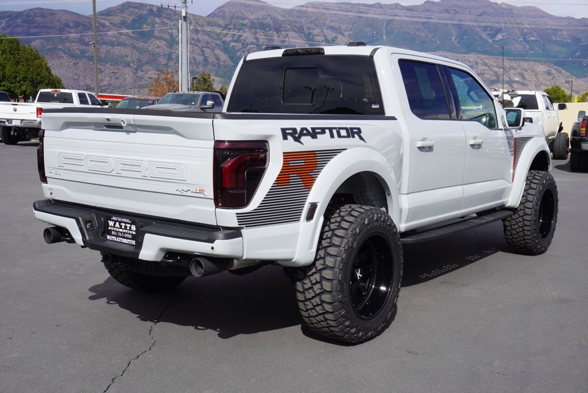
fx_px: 686
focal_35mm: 42
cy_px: 196
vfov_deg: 31.9
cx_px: 294
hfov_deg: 46.4
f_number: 11
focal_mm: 28
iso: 100
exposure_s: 1/160
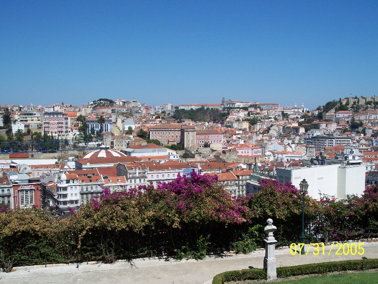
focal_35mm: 39
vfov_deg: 36.8
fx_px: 426
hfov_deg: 47.8
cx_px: 190
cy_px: 140
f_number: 4.8
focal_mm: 8
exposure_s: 1/1000
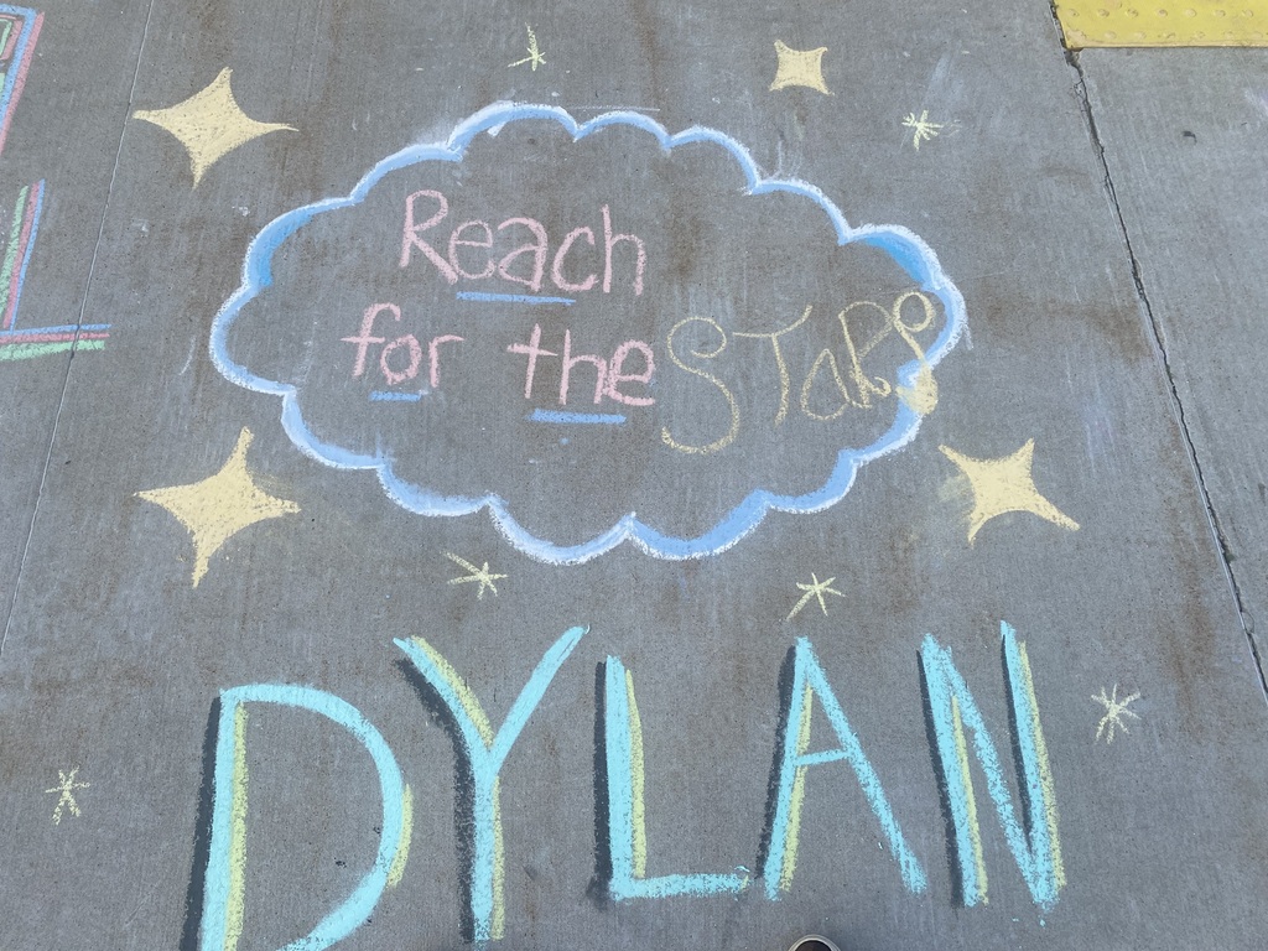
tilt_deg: -67.9
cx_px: 634
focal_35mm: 26
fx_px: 952
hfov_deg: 67.3
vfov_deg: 53.1
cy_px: 476
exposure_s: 1/965
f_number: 1.8
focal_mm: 4.25
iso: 32
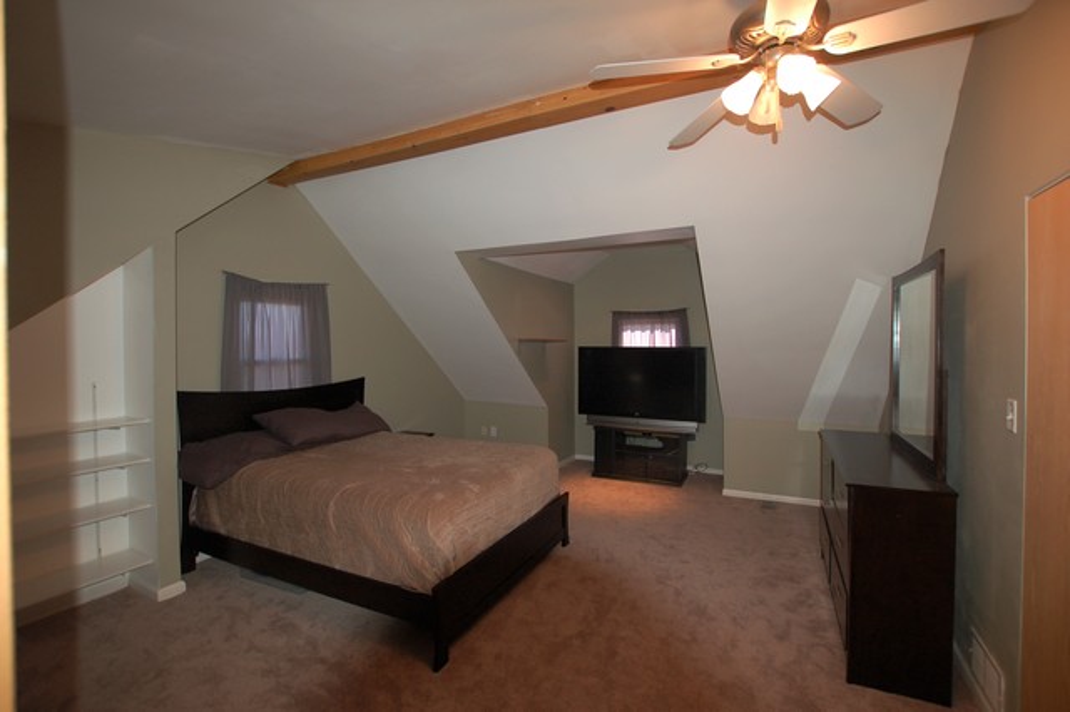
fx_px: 490
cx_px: 535
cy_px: 356
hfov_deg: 95.0
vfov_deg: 72.0
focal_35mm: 16
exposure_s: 1/60
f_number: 3.5
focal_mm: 11
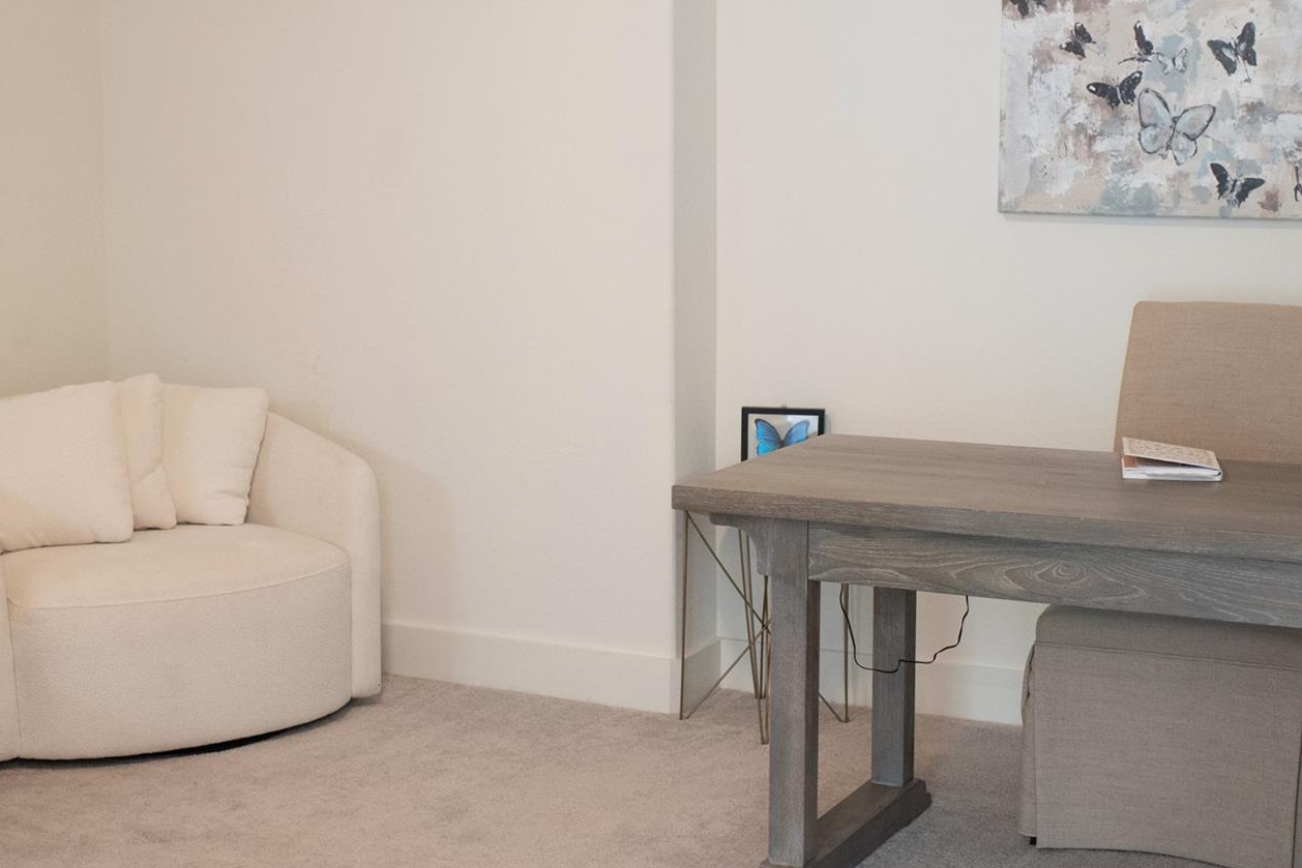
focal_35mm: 57
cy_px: 327
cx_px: 552
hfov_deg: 35.0
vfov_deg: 23.7
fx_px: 2062
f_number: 2.8
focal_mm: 35
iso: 1600
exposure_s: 1/400
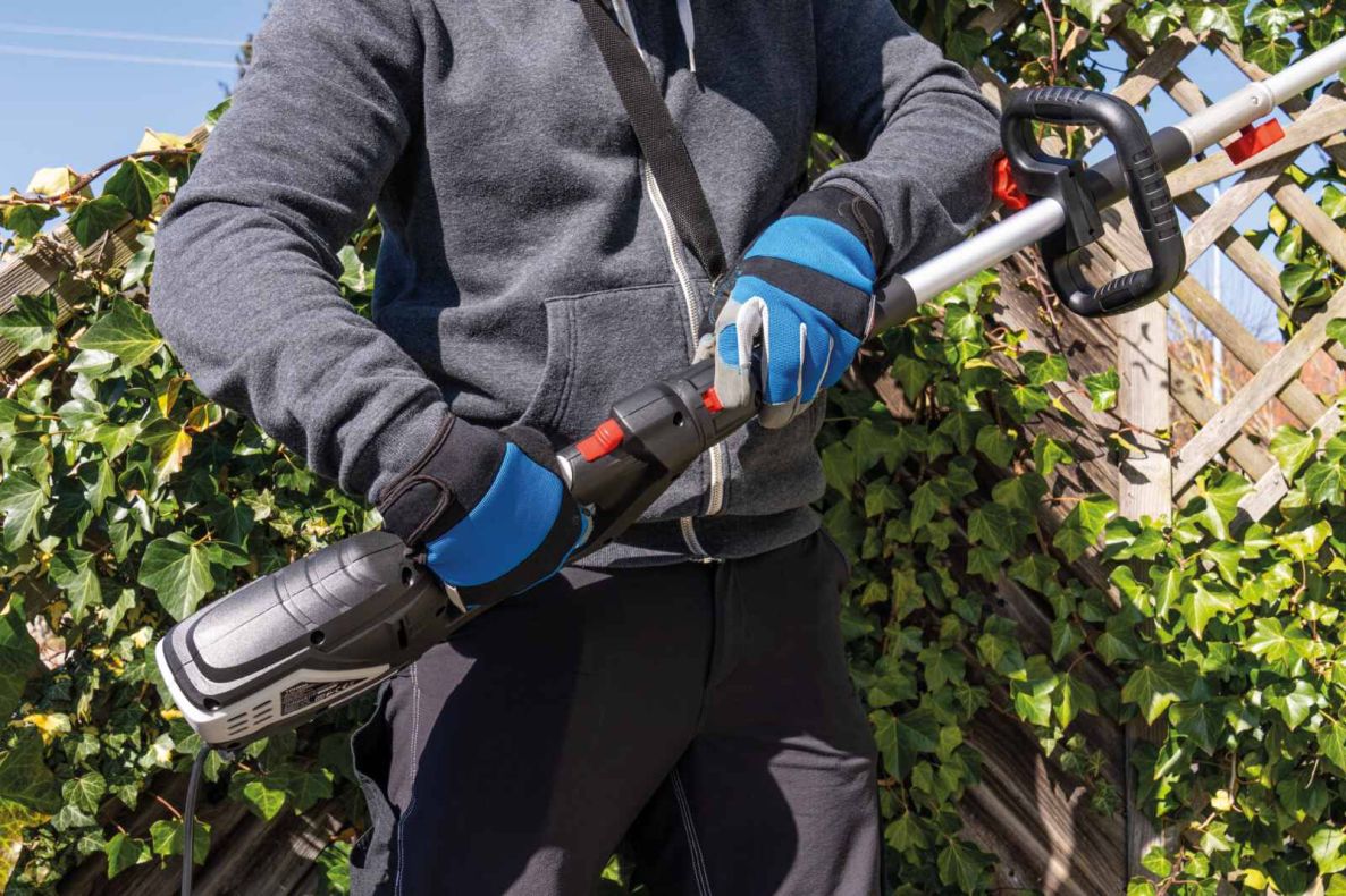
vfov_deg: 36.9
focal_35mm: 36
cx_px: 673
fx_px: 1346
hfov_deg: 53.1
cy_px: 448
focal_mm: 24
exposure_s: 1/160
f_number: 8
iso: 100
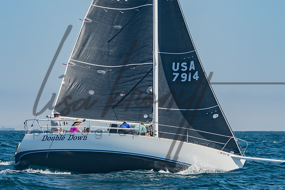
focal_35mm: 292
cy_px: 81
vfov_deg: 4.7
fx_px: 2315
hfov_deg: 7.0
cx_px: 141
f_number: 6.3
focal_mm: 130
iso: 160
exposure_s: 1/320
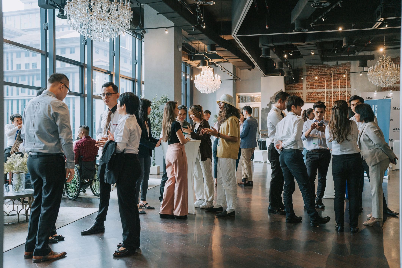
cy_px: 134
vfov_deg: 37.9
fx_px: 391
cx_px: 201
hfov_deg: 54.4
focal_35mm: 35
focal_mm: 35
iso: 400
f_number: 2.8
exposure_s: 1/200
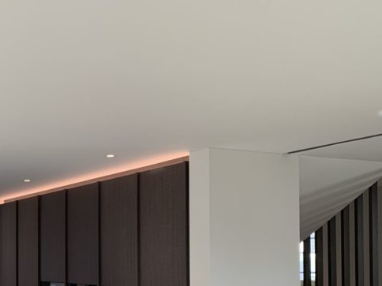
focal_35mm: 55
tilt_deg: +2.0
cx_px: -17
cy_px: 252
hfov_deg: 31.7
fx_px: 607
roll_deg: +0.3
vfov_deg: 25.8
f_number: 1.8
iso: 40
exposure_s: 1/121
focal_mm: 4.25
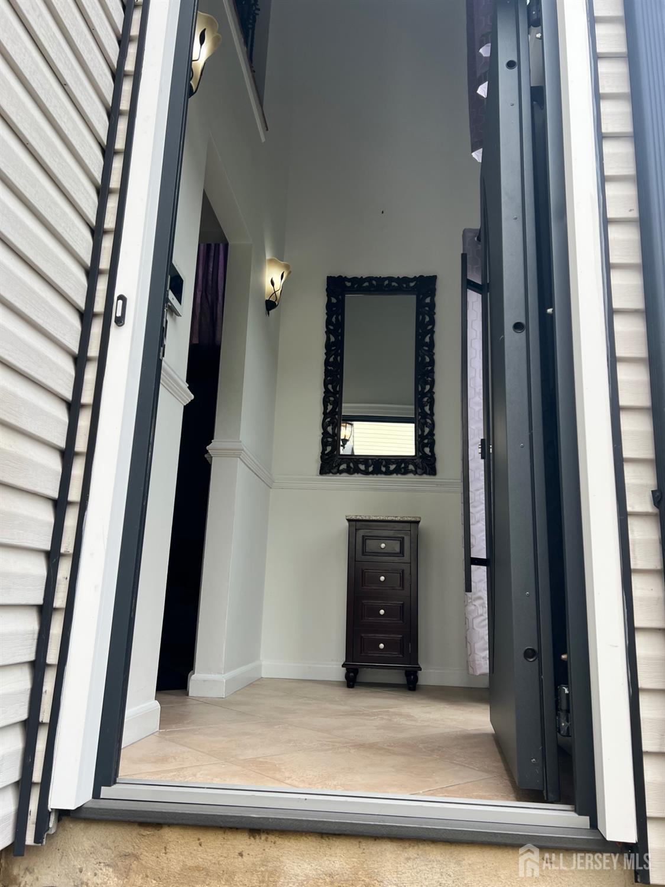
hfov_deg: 53.1
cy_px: 444
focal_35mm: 26
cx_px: 332
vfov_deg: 67.3
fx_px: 666
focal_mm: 5.7
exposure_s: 1/445
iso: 50
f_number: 1.5
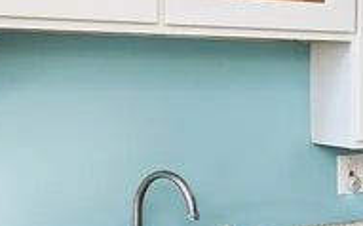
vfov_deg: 15.8
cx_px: 777
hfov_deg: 16.7
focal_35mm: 82
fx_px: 811
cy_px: 65
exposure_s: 1/60
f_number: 5.6
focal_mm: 10
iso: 400
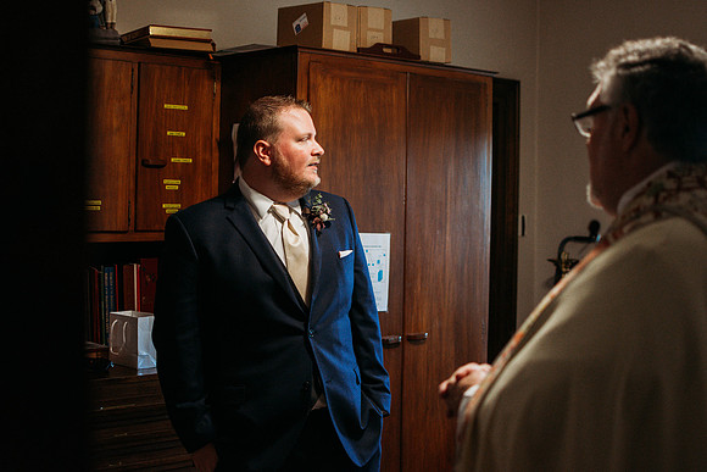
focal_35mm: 52
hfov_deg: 37.8
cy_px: 236
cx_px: 354
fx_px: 1031
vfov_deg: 25.8
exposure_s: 1/800
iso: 1000
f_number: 1.8
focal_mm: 35
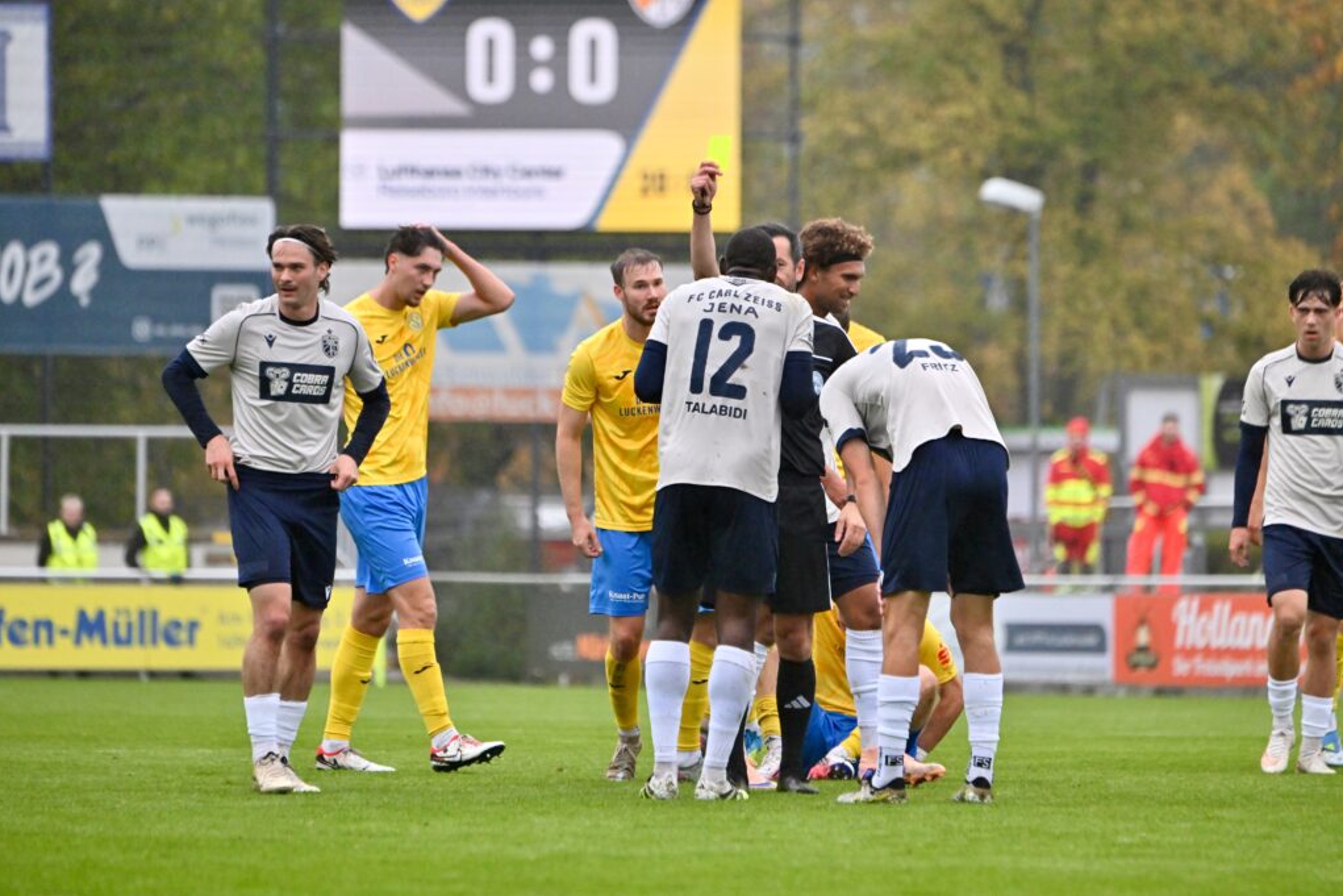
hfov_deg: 5.9
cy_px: 448
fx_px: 13095
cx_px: 672
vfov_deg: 3.9
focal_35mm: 351
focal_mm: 350
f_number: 5.6
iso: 3200
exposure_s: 1/1600
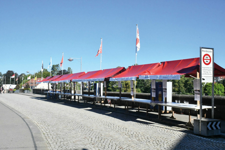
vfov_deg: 34.2
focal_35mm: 39
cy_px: 75
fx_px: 244
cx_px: 112
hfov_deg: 49.6
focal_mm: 26
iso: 5000
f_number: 20
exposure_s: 1/1600
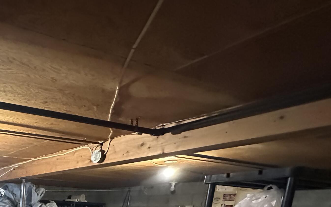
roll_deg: -1.7
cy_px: 269
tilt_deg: -10.9
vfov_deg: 30.3
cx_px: -36
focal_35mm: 33
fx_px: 298
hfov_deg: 44.1
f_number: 2.2
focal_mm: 2.22
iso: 1250
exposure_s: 1/40
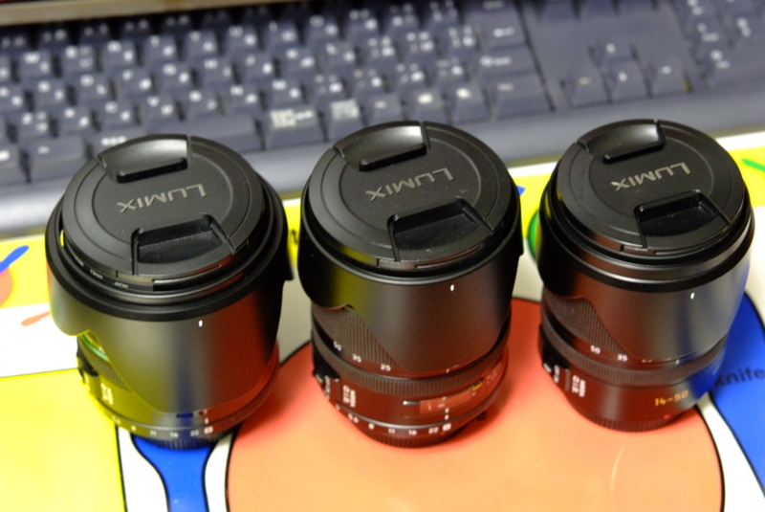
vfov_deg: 15.2
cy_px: 256
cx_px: 382
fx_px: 1914
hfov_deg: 22.6
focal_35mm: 90
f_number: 5
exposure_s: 1/14
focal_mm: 60
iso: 1600
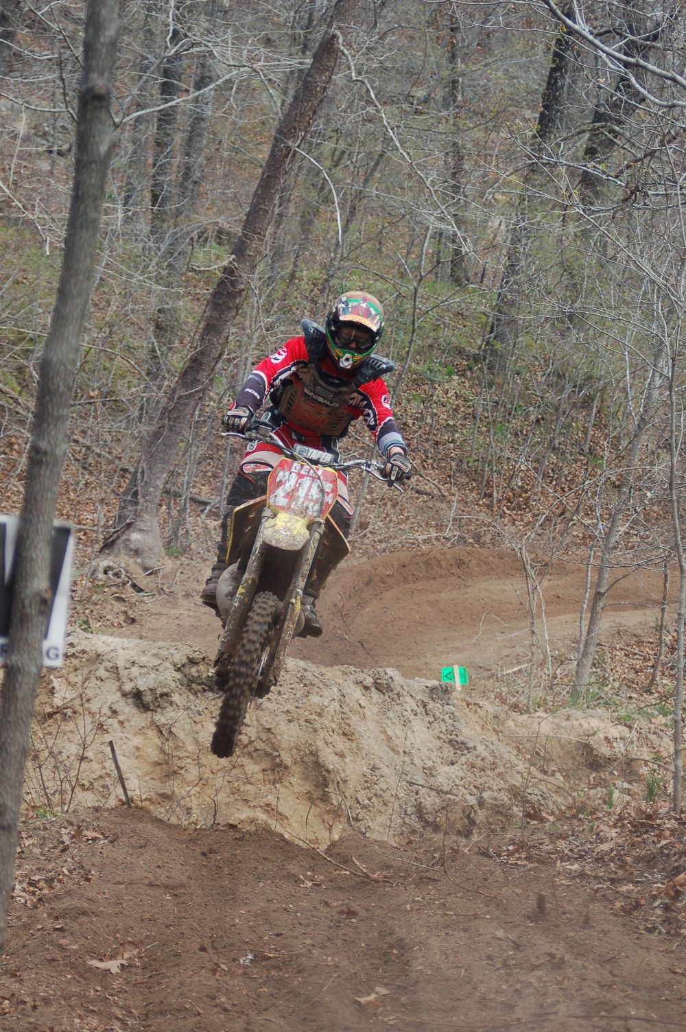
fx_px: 3007
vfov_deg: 19.5
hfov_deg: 13.0
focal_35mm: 105
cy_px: 516
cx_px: 343
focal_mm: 70
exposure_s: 1/1000
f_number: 4.5
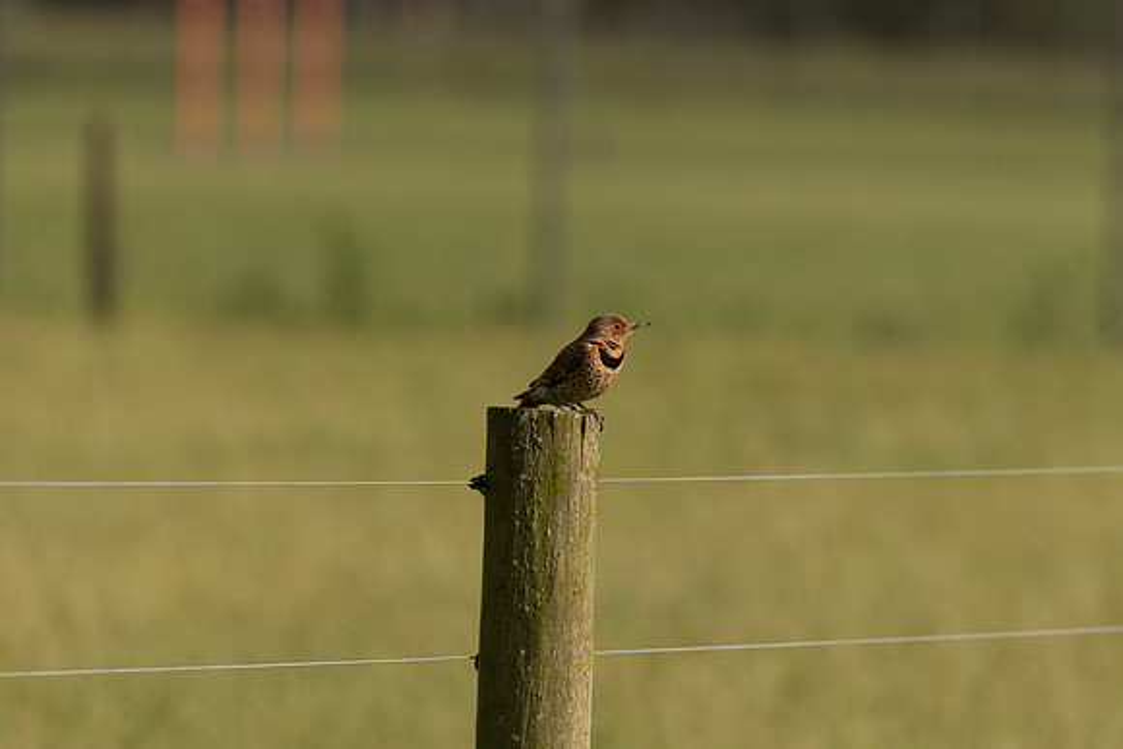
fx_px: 28080
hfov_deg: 2.3
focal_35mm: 900
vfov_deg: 1.5
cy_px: 374
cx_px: 562
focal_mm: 600
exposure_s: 1/1000
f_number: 8
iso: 320
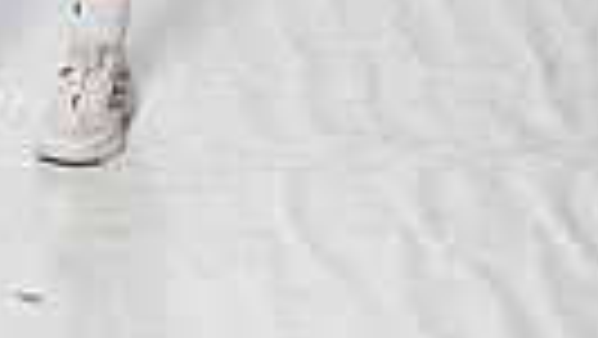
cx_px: 13
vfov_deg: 6.8
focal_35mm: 167
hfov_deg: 12.7
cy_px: -545
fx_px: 2650
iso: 640
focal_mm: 47
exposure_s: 1/250
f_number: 8
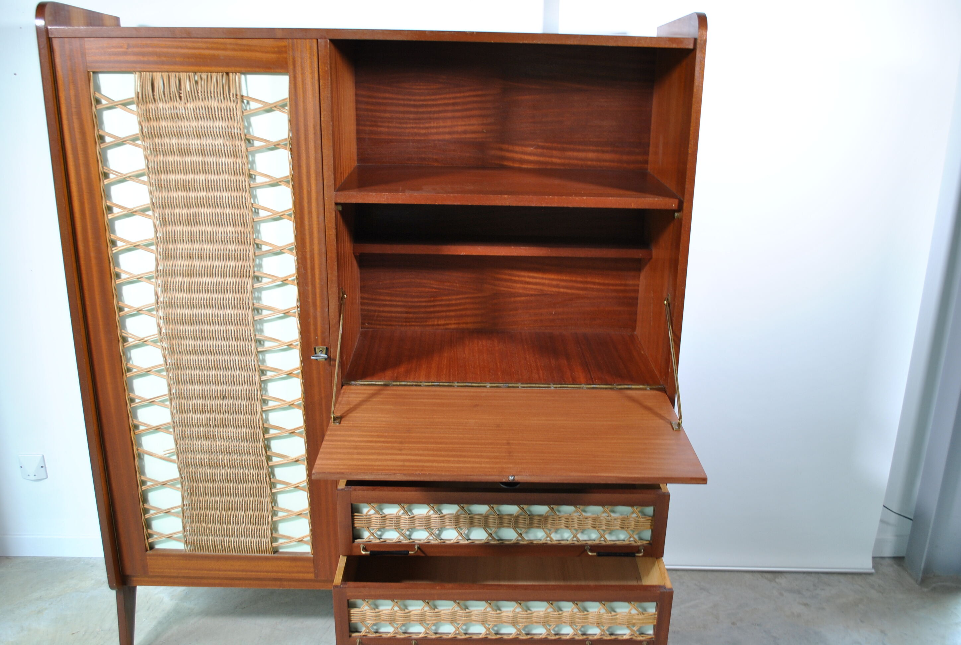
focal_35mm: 33
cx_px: 480
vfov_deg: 40.1
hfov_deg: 57.1
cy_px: 322
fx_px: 883
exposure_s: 1/13
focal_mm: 22
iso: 200
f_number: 5
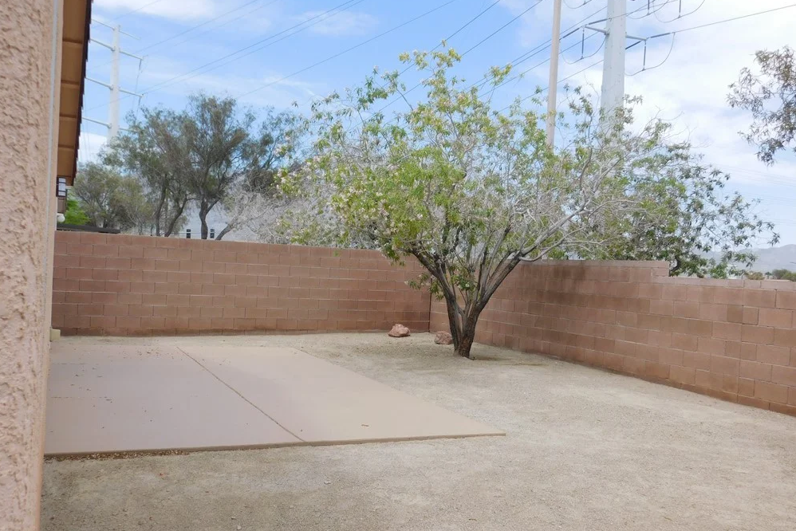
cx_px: 391
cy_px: 282
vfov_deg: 41.1
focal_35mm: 32
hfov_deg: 58.7
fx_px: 708
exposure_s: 1/1000
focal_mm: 5.3
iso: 125
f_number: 3.2
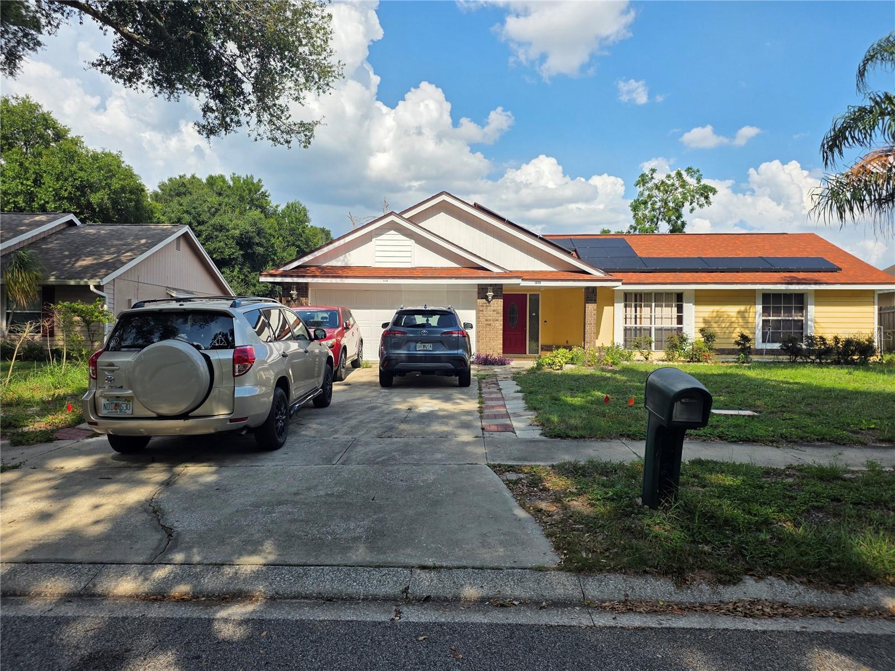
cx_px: 448
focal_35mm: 23
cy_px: 336
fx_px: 595
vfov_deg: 58.9
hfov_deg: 73.9
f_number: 1.7
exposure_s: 1/7333
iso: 80
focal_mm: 6.25
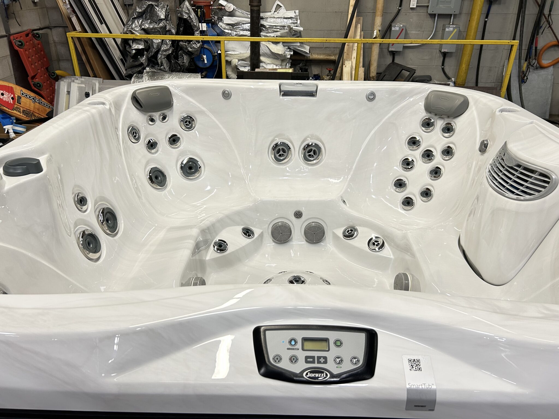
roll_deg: -0.2
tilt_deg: -29.0
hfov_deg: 67.3
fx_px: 420
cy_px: 210
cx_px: 280
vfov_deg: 53.1
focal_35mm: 26
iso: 125
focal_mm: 5.7
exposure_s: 1/60
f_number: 1.5
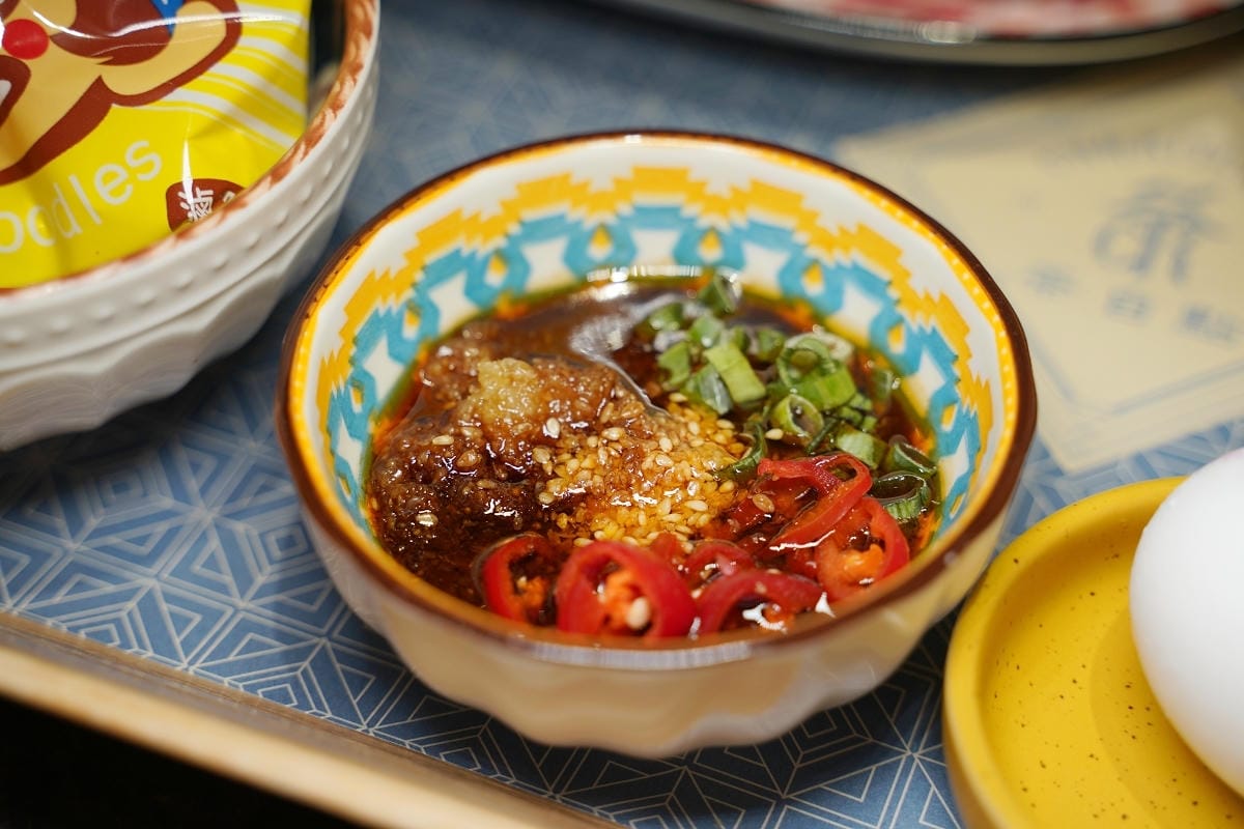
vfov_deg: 22.6
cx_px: 622
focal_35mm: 60
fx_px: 2073
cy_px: 414
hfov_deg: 33.4
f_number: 4
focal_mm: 60
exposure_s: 1/60
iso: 160
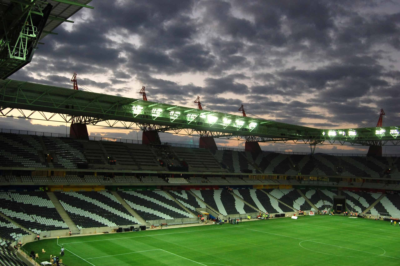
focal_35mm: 33
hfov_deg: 57.3
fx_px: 366
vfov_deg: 39.9
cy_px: 133
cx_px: 200
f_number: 5.6
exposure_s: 1/125
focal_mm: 22
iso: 360
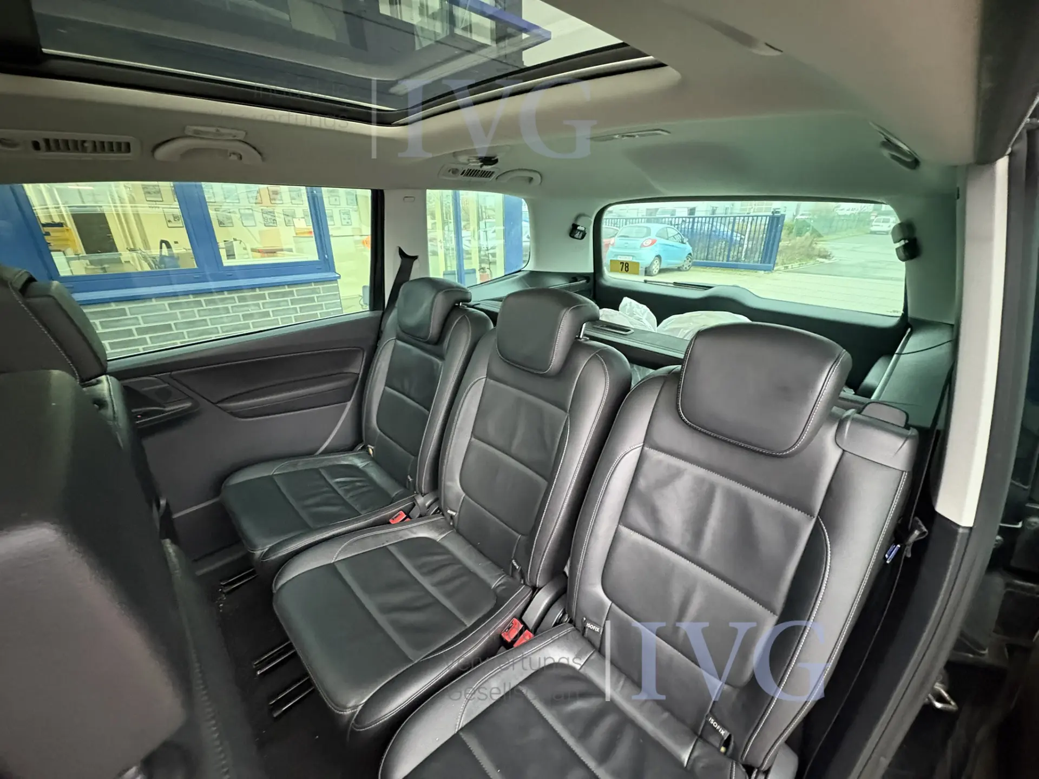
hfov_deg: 102.1
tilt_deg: -22.8
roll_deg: +1.1
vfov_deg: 85.7
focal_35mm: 14
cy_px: 390
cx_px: 520
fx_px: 420
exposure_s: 1/33
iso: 1000
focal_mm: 2.22
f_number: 2.2
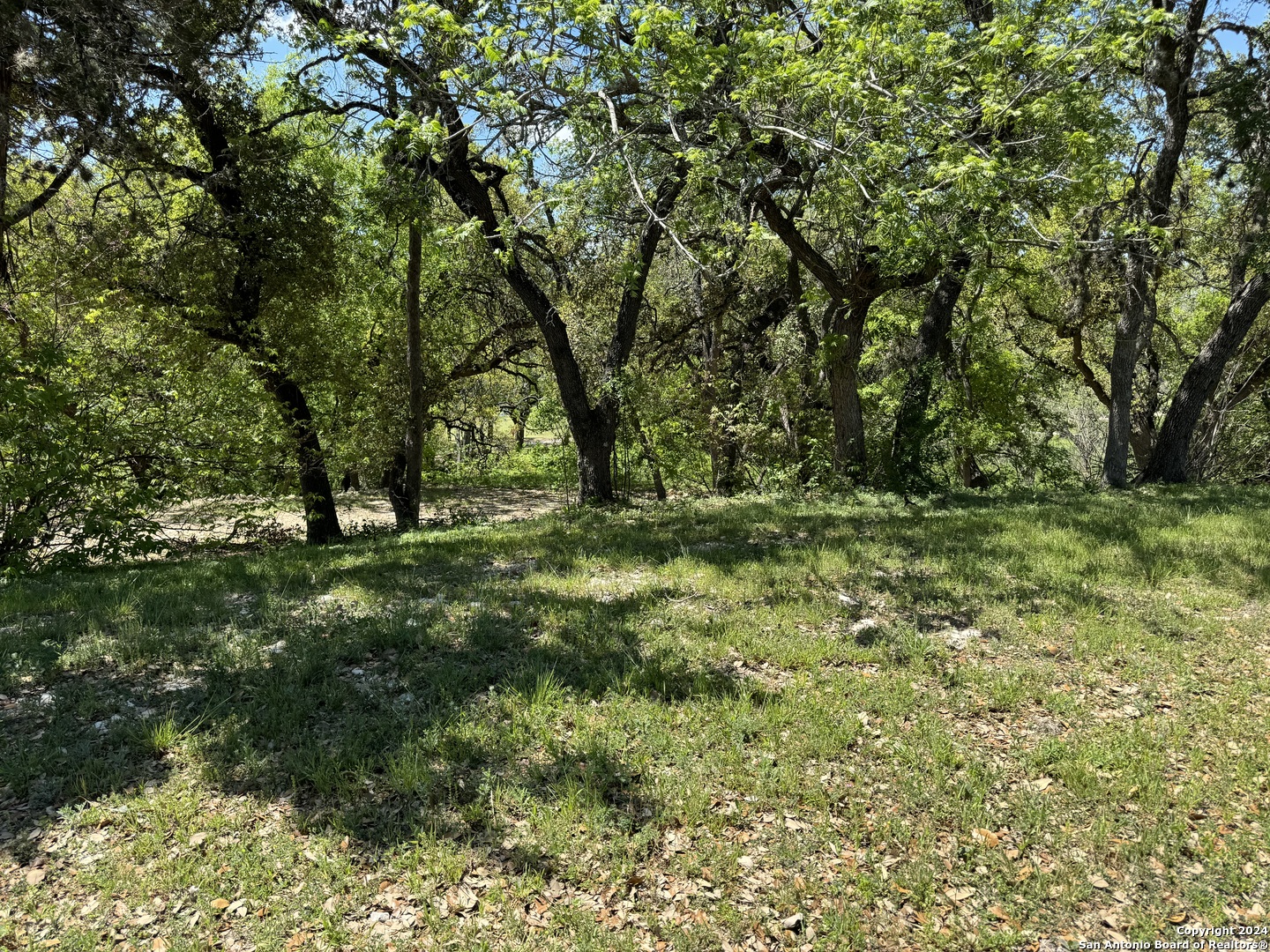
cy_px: 476
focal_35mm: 24
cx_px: 635
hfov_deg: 71.6
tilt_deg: -11.0
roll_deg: -2.6
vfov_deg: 56.8
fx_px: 881
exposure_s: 1/1339
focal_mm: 6.86
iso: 80
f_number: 1.78
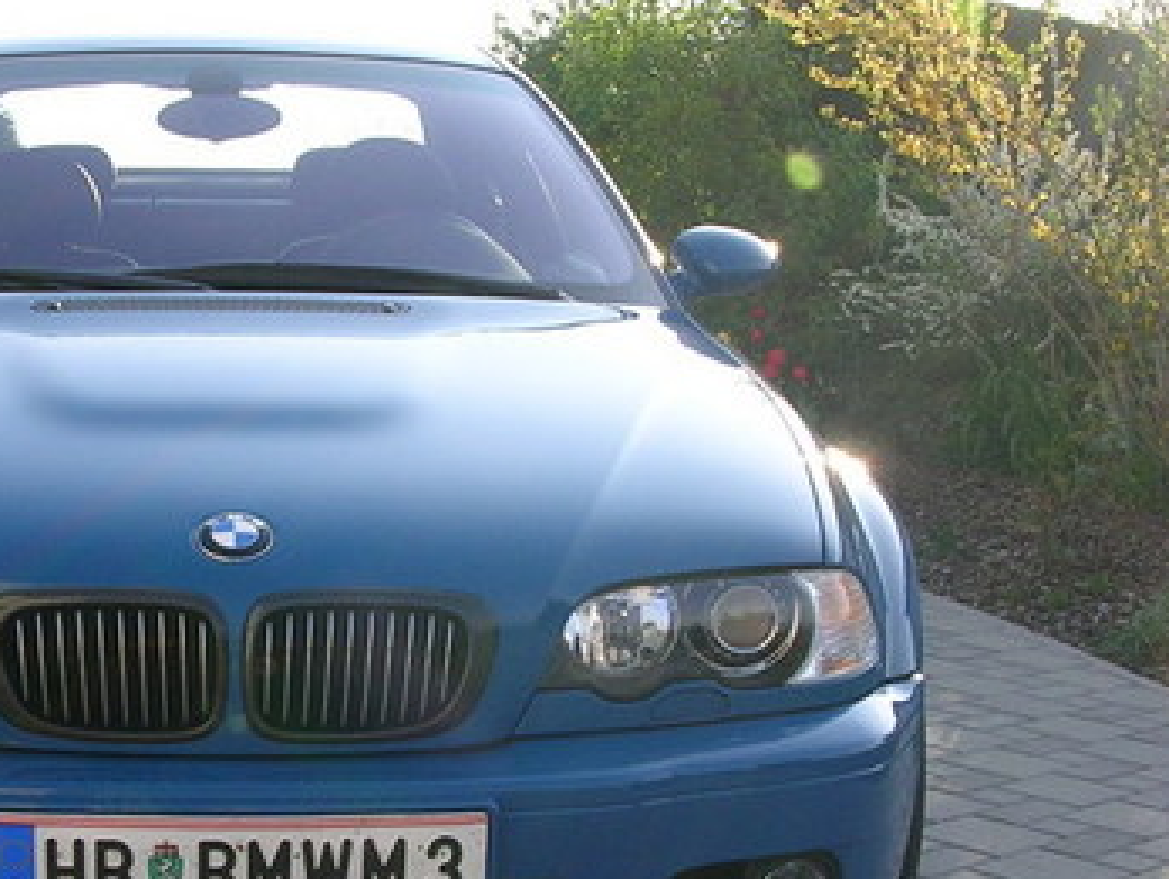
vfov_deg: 21.0
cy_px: 593
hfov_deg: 27.4
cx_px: 300
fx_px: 2366
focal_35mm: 70
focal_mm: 5.8
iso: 50
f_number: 5.6
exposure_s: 1/127
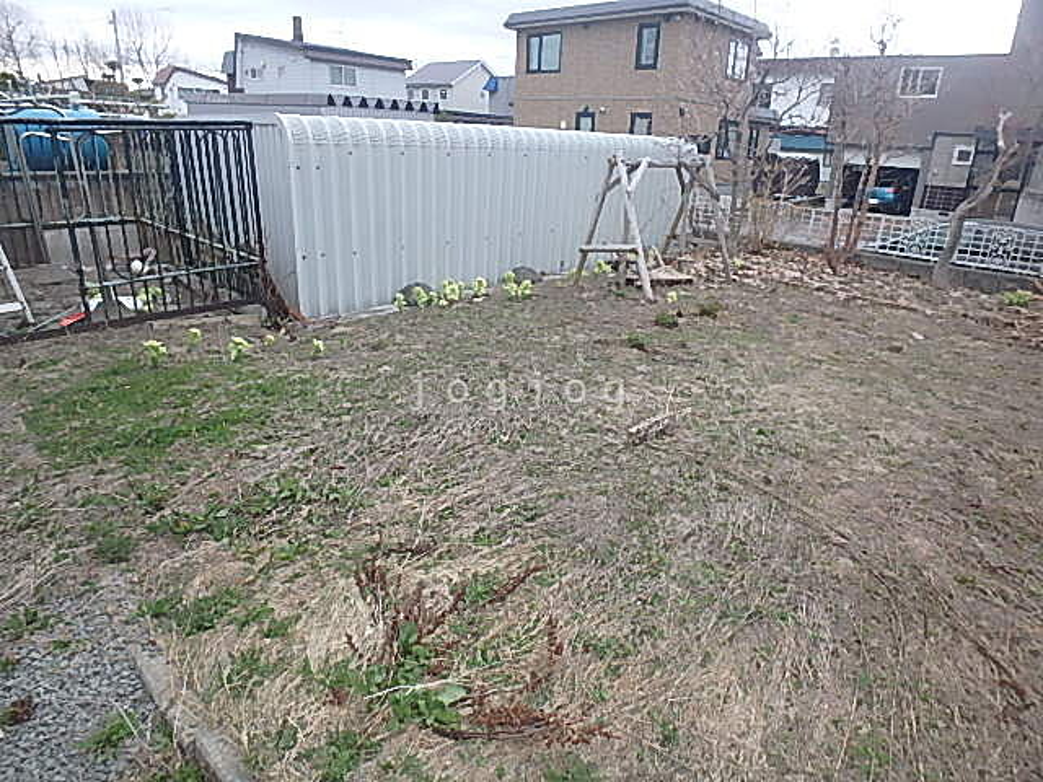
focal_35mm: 21
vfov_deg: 63.4
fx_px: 633
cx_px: 522
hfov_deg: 79.0
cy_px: 391
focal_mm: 3.7
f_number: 3.5
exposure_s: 1/60
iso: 200
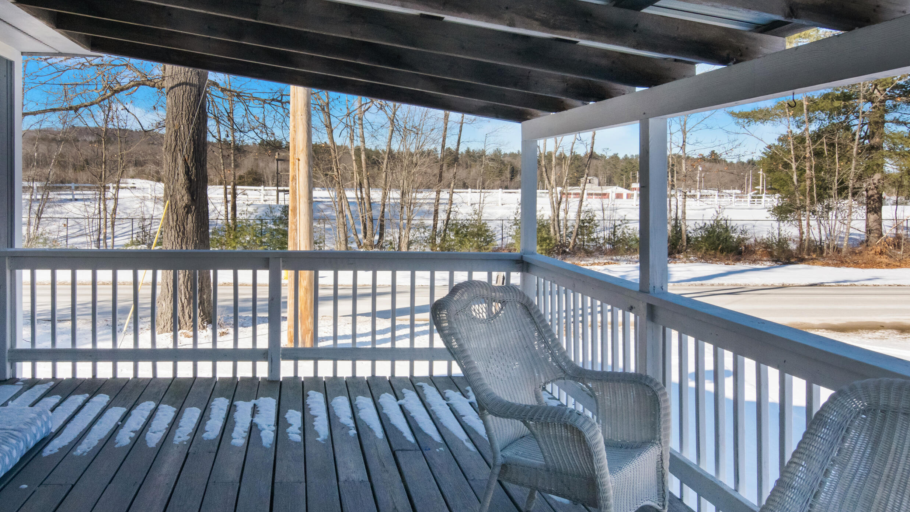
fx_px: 691
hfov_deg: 66.6
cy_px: 279
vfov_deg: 40.6
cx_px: 411
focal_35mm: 29
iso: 800
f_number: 14
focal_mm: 15
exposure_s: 1/800
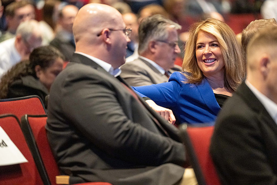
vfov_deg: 6.9
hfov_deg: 10.3
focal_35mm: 200
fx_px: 1539
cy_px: 92
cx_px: 138
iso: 10000
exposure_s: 1/125
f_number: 2.8
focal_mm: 200
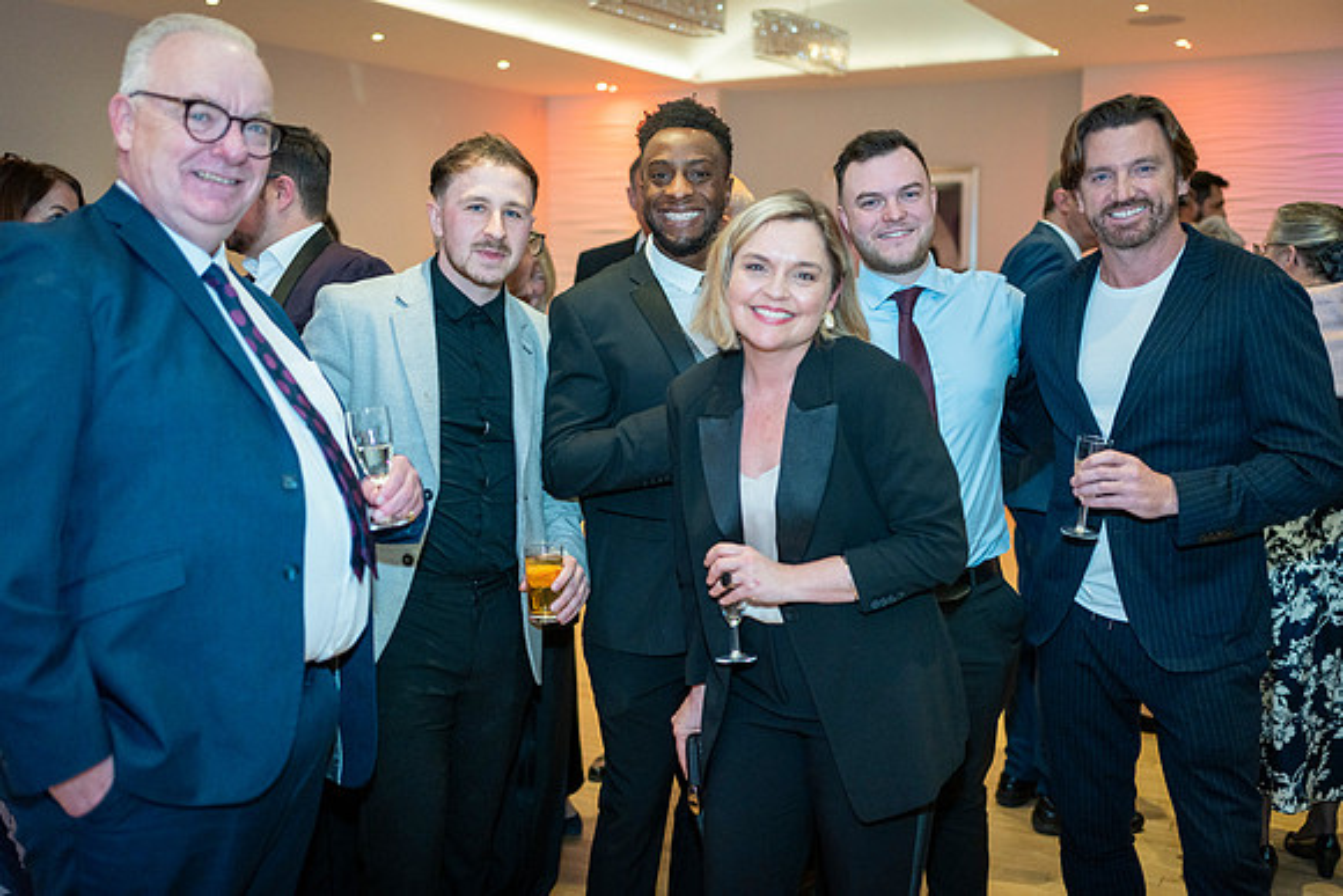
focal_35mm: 35
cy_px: 448
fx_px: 1306
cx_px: 672
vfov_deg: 37.9
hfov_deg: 54.4
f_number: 1.8
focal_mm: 35
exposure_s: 1/80
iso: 1250
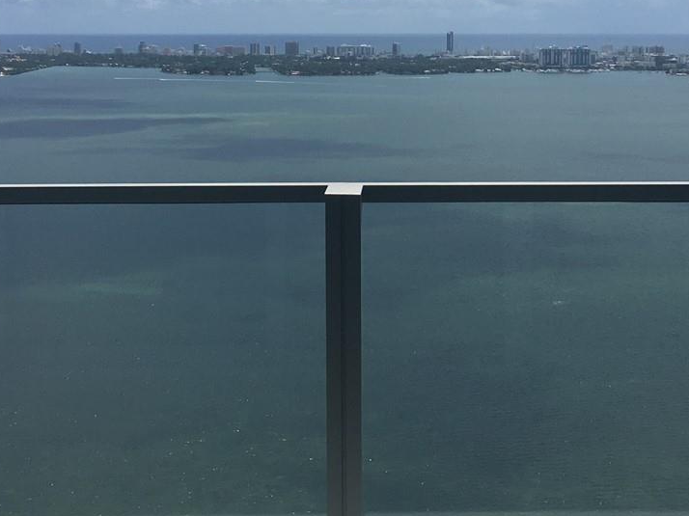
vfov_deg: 22.2
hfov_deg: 29.8
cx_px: 402
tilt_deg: -1.0
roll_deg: +0.3
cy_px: 79
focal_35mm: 65
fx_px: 1293
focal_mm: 4.15
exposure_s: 1/3205
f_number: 2.2
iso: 25
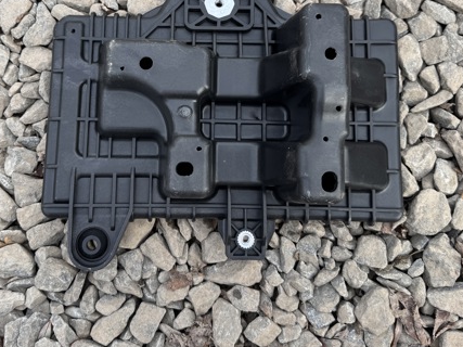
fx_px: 481
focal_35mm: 36
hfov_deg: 51.2
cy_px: 100
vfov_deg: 38.9
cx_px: 195
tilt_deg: -82.6
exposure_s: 1/499
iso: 80
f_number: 1.78
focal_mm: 6.76
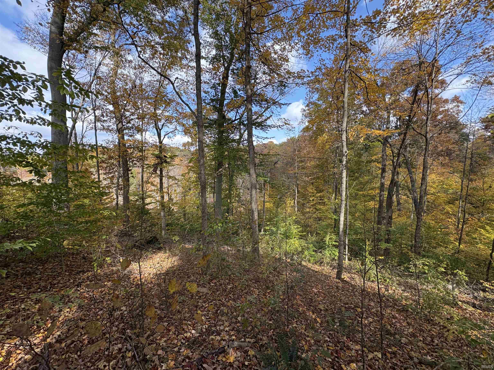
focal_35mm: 14
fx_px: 200
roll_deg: +3.5
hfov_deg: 102.1
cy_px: 185
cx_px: 247
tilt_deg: -4.8
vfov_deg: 85.7
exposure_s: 1/368
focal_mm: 2.22
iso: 64
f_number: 2.2
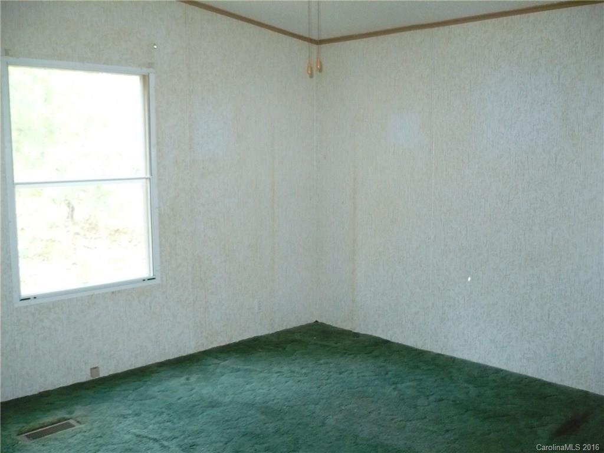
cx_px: 302
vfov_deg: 40.7
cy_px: 226
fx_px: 611
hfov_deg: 52.6
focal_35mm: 35
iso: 320
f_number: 2.8
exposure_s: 1/30
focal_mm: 5.8
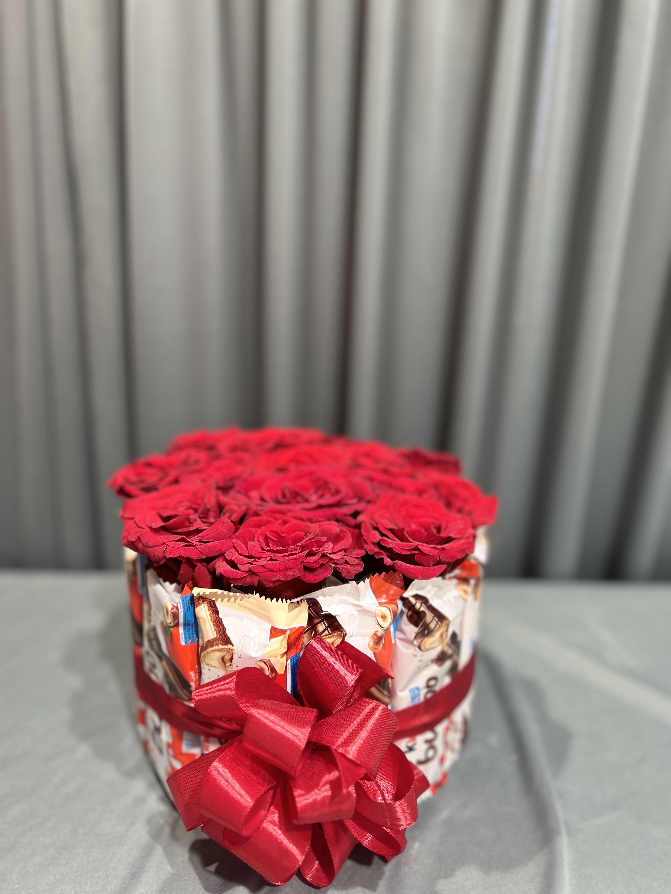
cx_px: 336
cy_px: 447
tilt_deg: -16.4
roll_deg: -0.9
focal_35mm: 26
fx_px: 672
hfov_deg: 53.1
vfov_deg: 67.3
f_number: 1.5
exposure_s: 1/120
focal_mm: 5.7
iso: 50
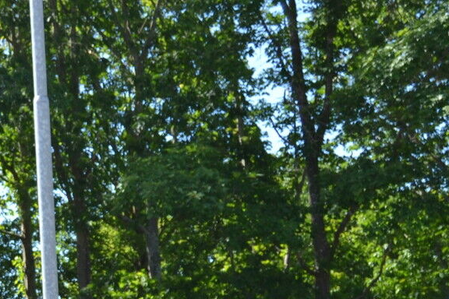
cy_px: 461
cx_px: -169
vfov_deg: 10.2
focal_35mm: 130
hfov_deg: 14.9
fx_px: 1621
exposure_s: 1/160
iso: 100
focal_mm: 26
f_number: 6.3
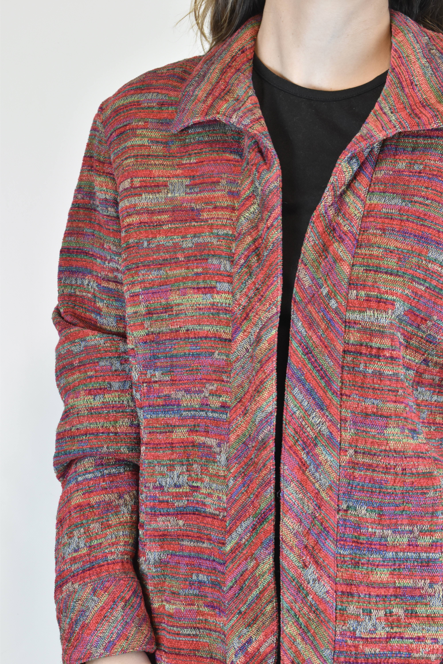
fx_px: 1329
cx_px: 222
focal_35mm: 72
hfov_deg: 18.9
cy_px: 332
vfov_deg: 28.1
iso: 1600
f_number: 13
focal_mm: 48
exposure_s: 1/25
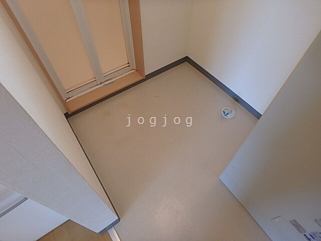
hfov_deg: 79.0
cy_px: 120
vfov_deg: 63.4
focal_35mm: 21
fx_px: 195
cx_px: 160
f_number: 3.5
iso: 320
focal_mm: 3.7
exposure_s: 1/30
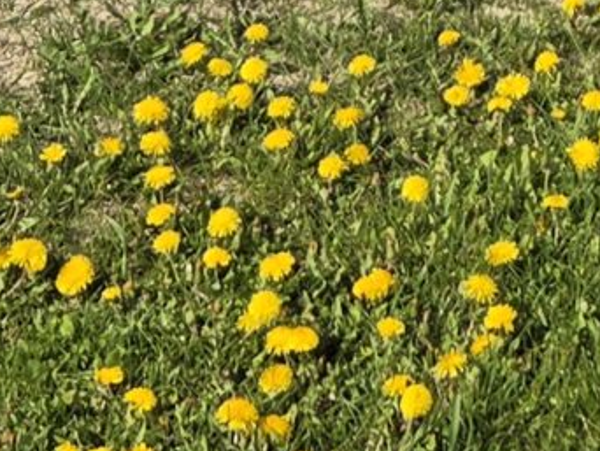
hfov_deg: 11.3
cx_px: 702
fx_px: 2983
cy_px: -825
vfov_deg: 7.7
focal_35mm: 172
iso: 80
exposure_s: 1/4186
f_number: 1.8
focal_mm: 5.4
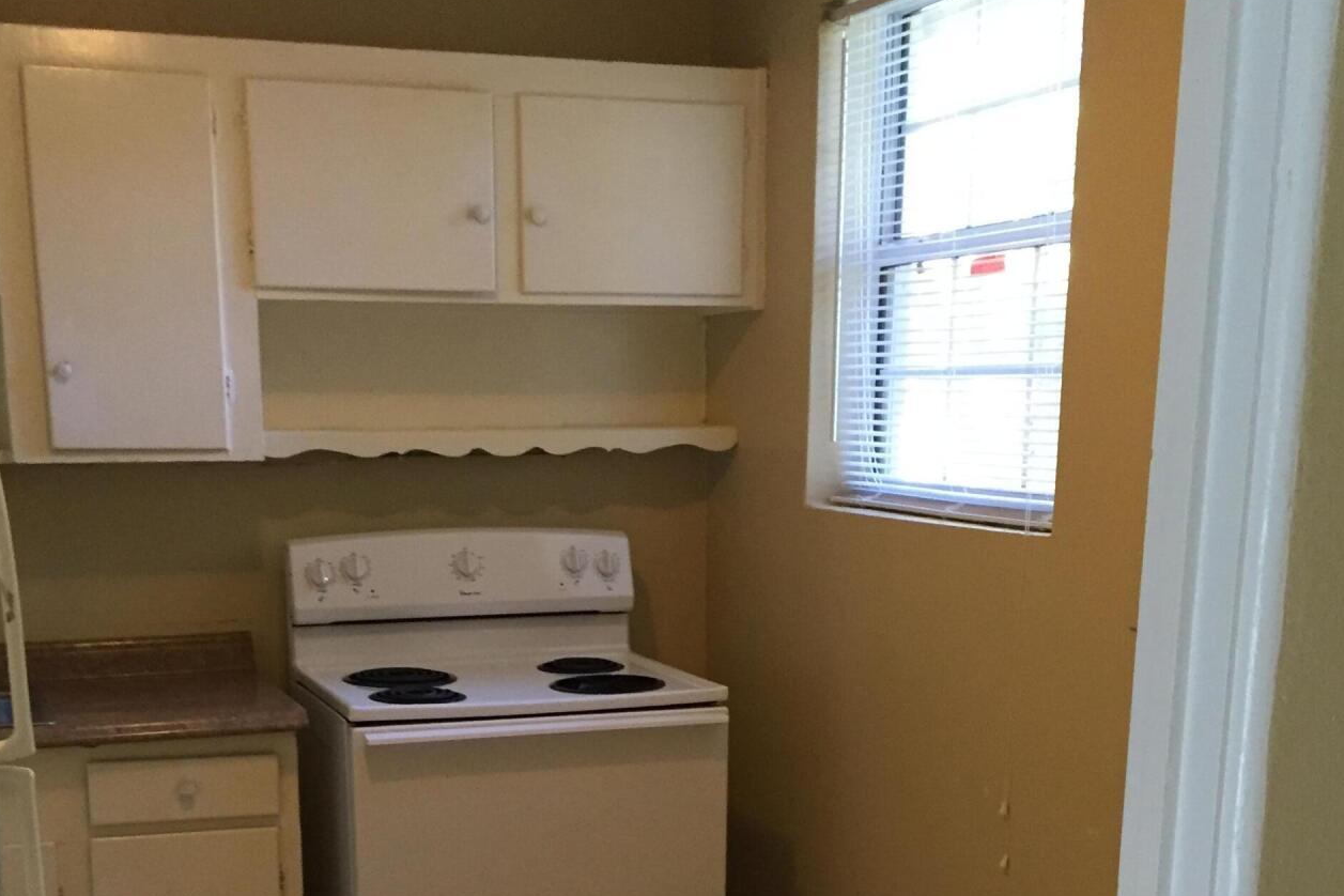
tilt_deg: -14.9
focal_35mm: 48
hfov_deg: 41.1
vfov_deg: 26.8
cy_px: 866
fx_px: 1792
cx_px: 608
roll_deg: +0.6
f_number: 2.2
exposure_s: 1/30
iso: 200
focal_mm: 4.15
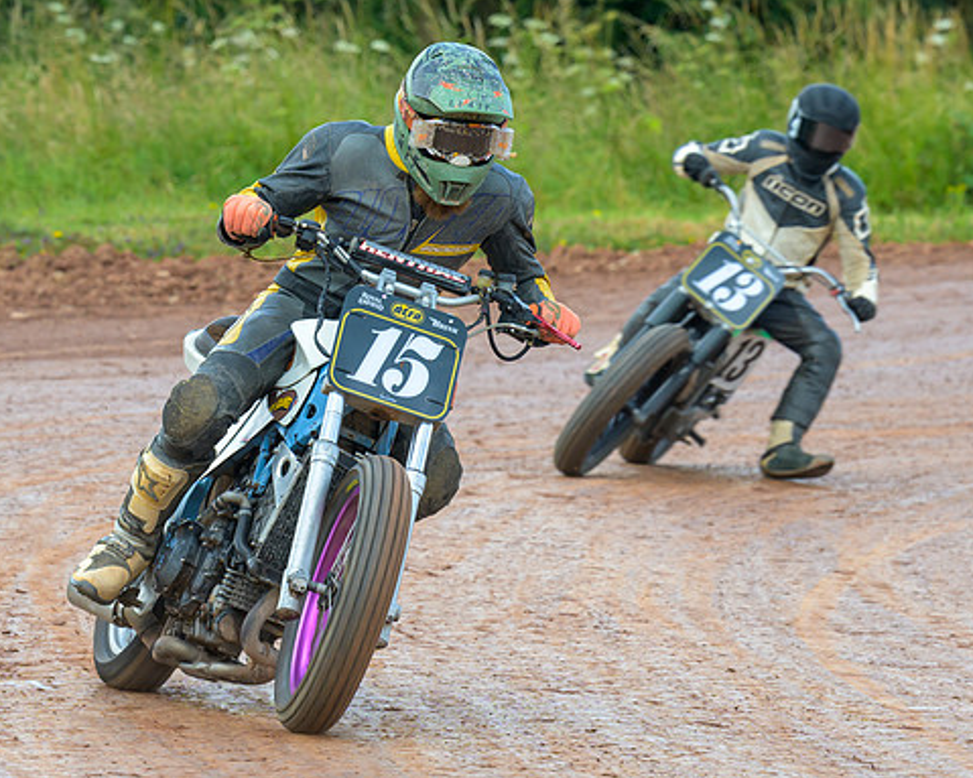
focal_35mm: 364
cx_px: 419
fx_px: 10480
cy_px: 429
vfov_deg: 4.3
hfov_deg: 5.3
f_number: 5
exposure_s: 1/400
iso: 280
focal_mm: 150
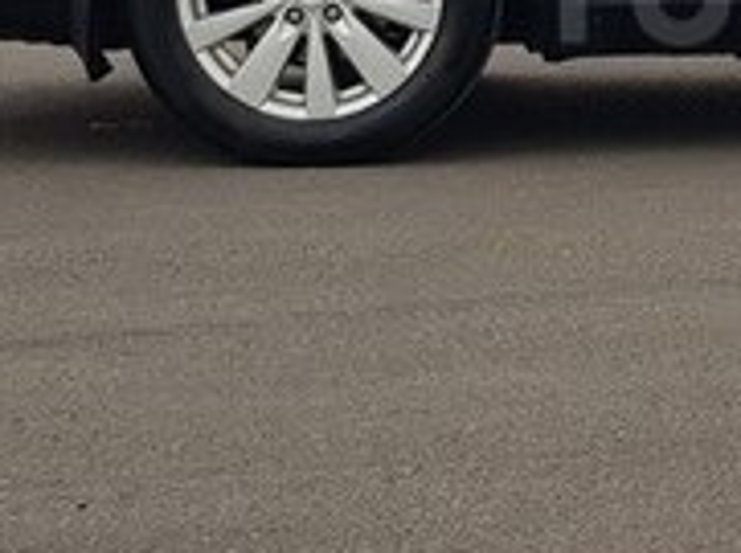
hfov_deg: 19.2
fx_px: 2030
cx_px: 946
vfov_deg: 15.2
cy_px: -18
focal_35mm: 95
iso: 40
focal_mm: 4.2
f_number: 1.7
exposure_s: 1/119
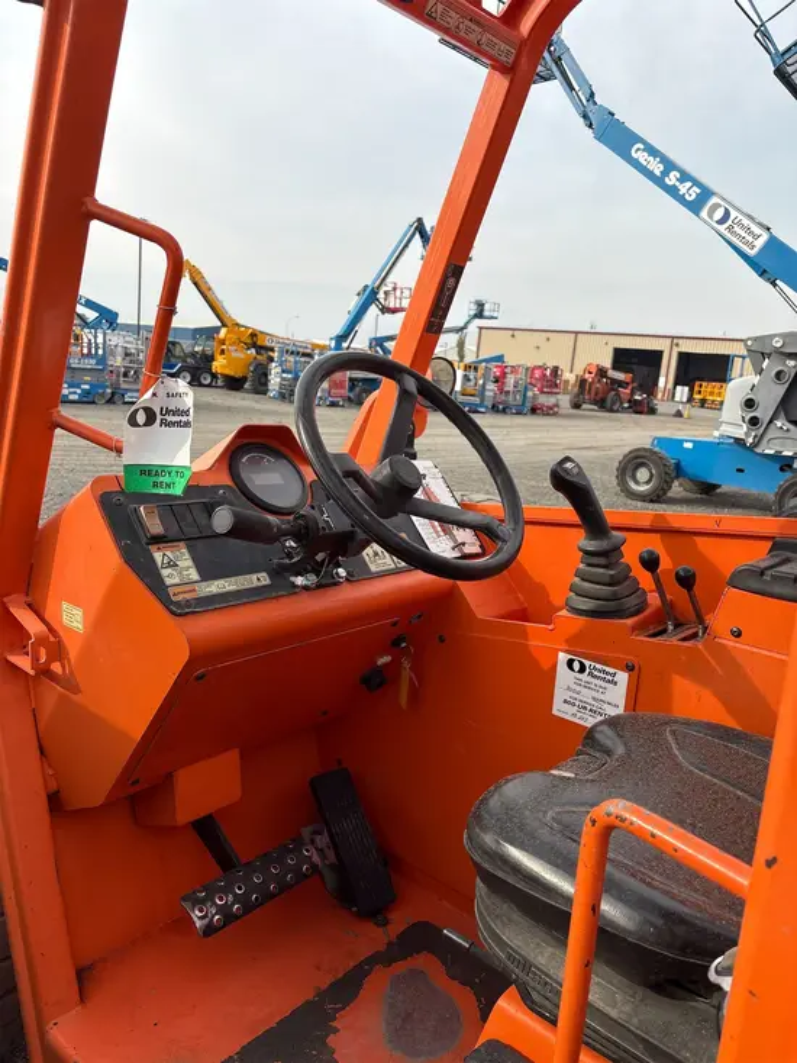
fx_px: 798
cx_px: 398
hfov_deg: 53.1
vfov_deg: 67.3
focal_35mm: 26
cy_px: 532
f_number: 1.6
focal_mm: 5.96
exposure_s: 1/2012
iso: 50
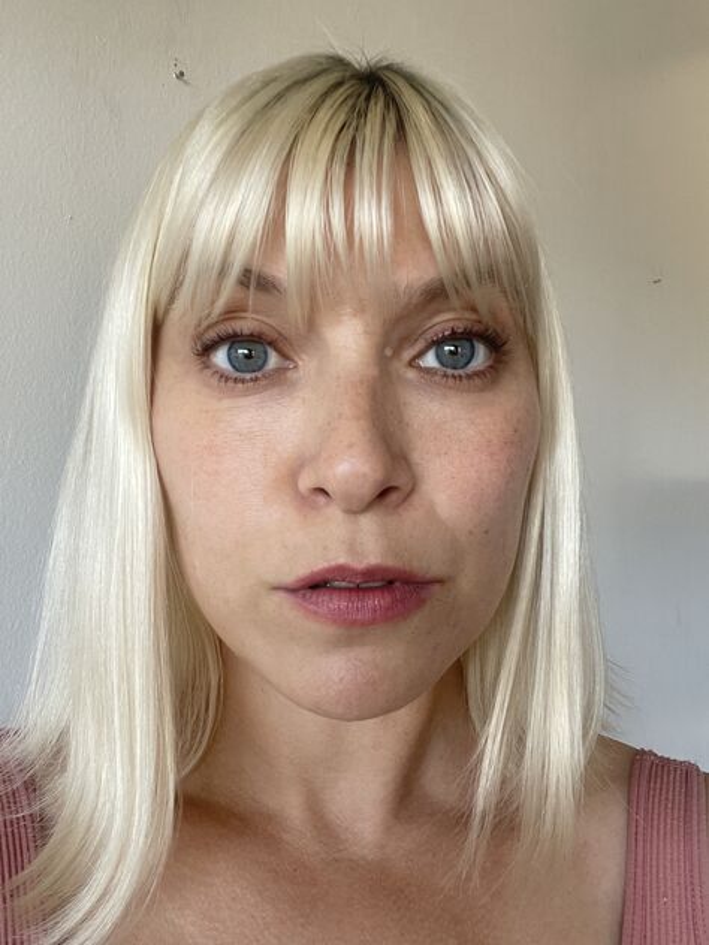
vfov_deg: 60.0
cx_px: 354
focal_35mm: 30
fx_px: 819
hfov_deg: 46.8
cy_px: 472
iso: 125
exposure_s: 1/60
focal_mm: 2.71
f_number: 2.2
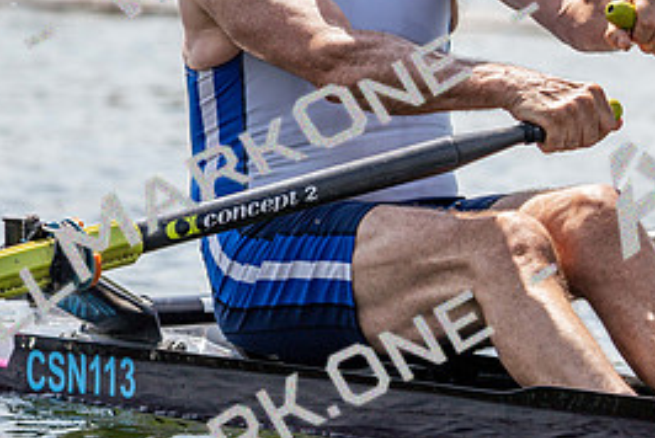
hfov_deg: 4.3
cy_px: 26
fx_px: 8652
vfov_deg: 2.9
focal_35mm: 475
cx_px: 399
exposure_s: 1/1600
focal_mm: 218
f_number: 5.6
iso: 200
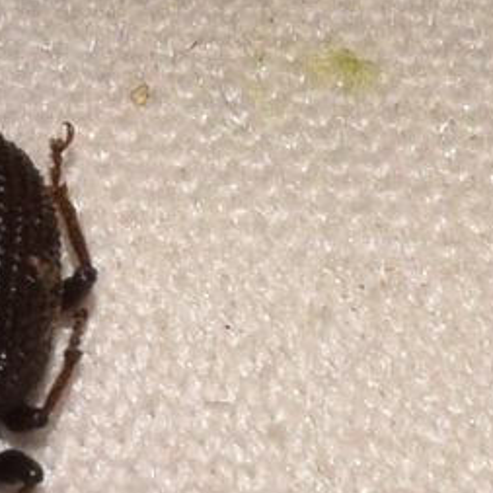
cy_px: 331
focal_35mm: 452
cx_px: -41
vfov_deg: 3.9
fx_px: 7283
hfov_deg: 3.9
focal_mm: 140
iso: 500
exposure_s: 1/200
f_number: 14
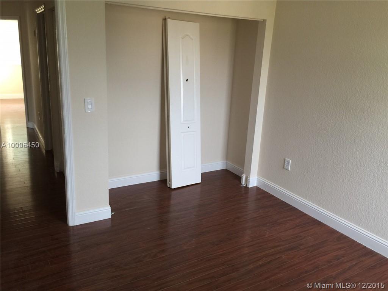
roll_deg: -2.1
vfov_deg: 48.2
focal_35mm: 29
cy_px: 146
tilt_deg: -14.5
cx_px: 194
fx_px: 325
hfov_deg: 61.7
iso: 32
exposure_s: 1/15
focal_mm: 4.15
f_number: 2.2
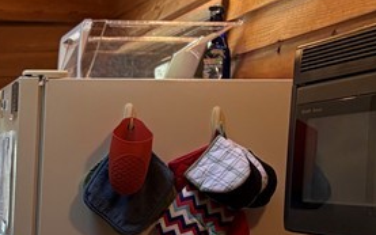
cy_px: 357
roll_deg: +0.9
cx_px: -149
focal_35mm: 102
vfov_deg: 12.2
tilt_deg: -10.0
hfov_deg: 18.6
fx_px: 1045
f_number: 1.6
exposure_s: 1/120
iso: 160
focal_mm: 5.96
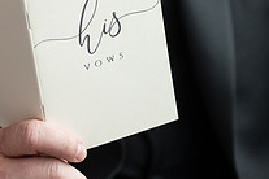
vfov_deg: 7.0
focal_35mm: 196
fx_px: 1464
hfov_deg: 10.5
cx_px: 92
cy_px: 104
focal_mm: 70
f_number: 2.8
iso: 1250
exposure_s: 1/100
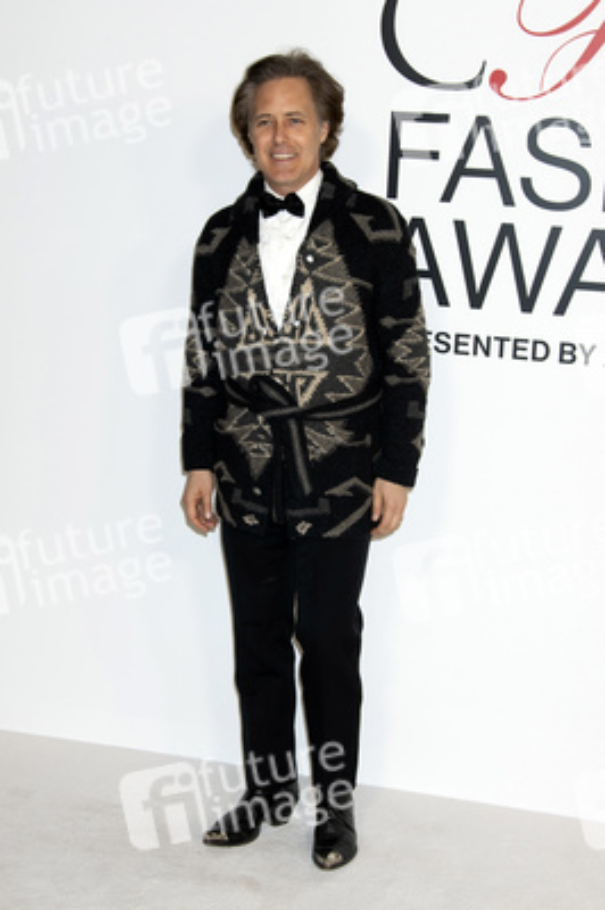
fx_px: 960
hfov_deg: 35.0
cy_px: 455
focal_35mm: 38
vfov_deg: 50.7
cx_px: 302
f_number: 5
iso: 400
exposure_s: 1/200
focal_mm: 38
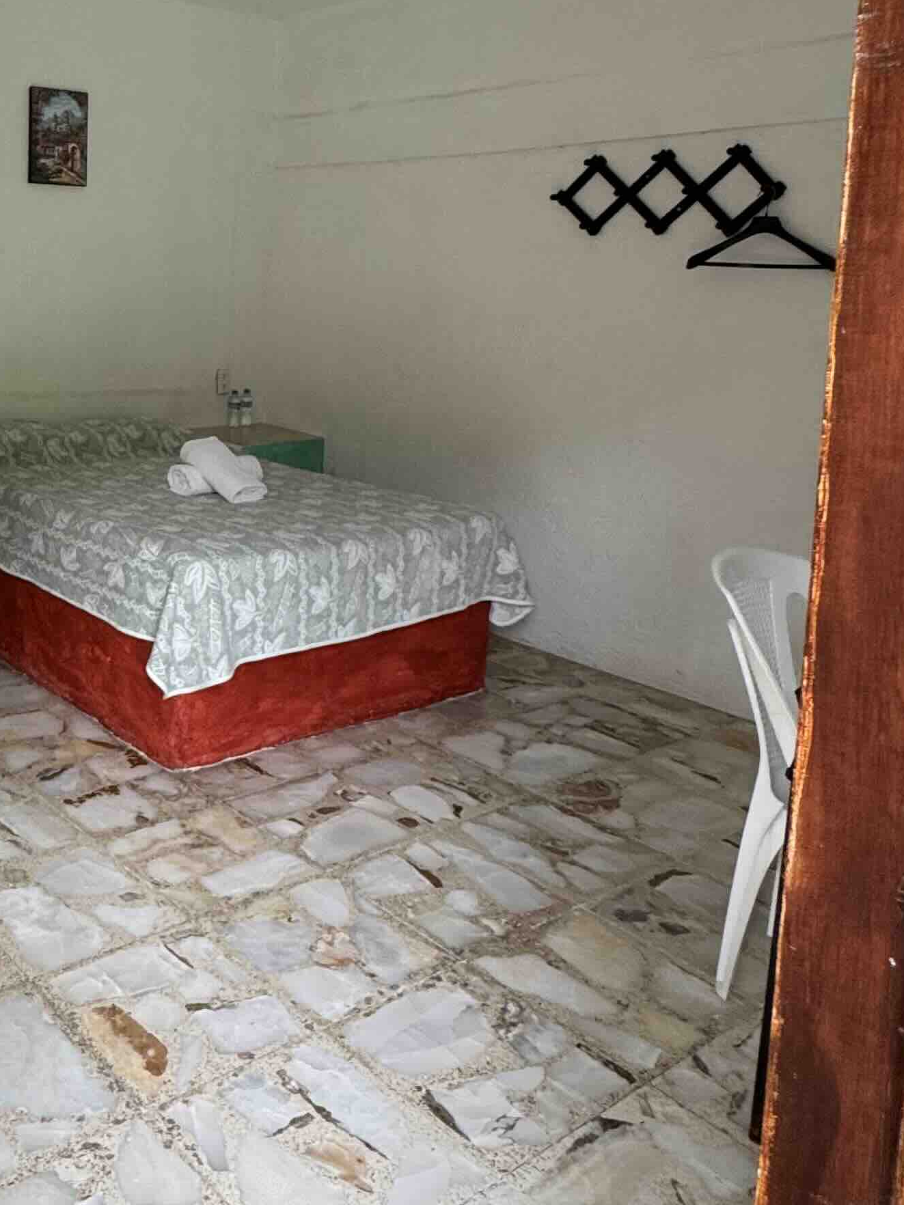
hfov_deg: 40.9
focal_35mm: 32
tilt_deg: -6.4
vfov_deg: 55.6
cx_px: 98
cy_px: 402
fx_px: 1114
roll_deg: -1.1
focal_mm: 2.22
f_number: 2.2
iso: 160
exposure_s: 1/99
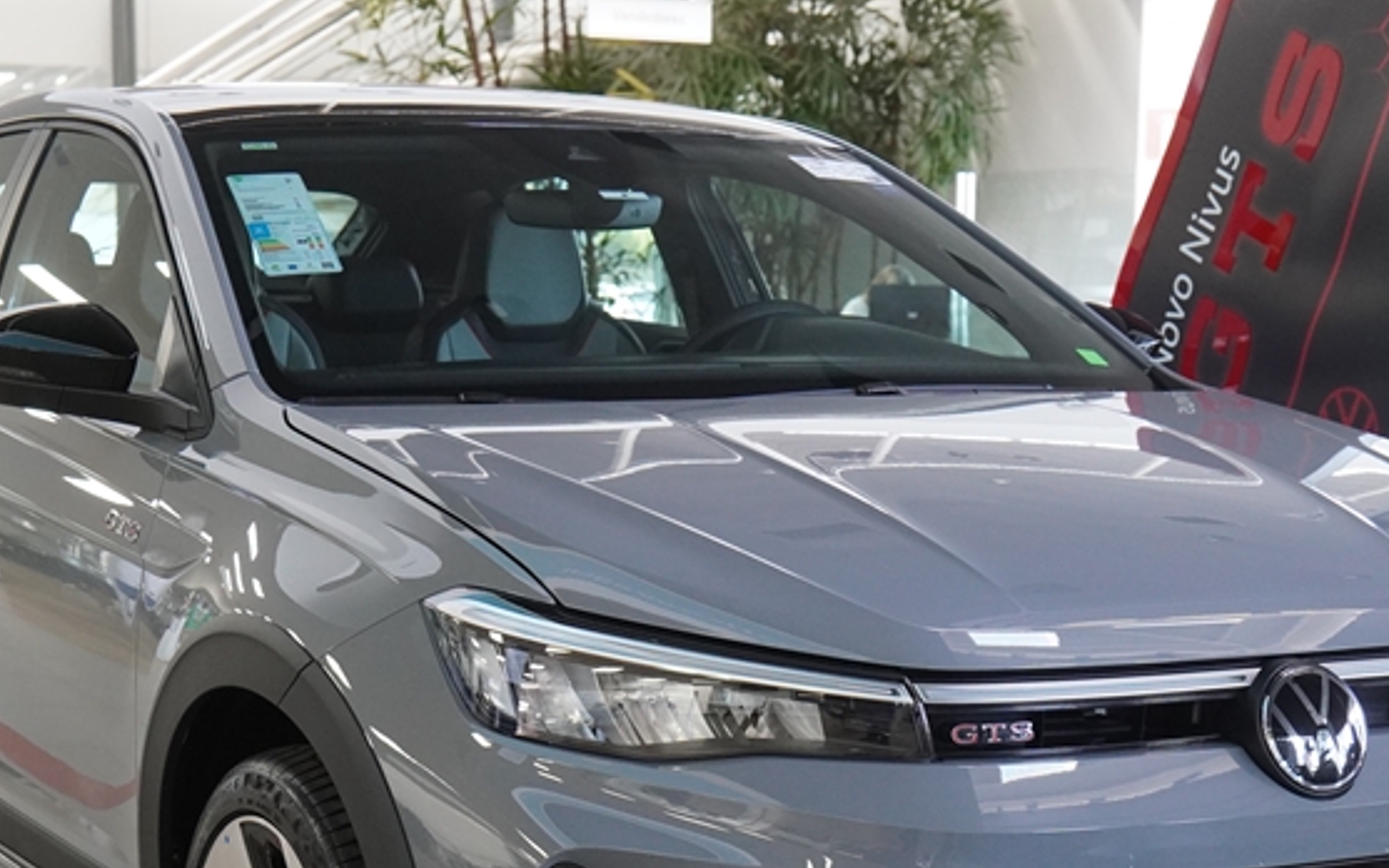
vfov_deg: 17.0
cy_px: 712
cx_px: 643
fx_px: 2874
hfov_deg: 27.2
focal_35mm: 76
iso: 1600
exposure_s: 1/160
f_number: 3.2
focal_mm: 27
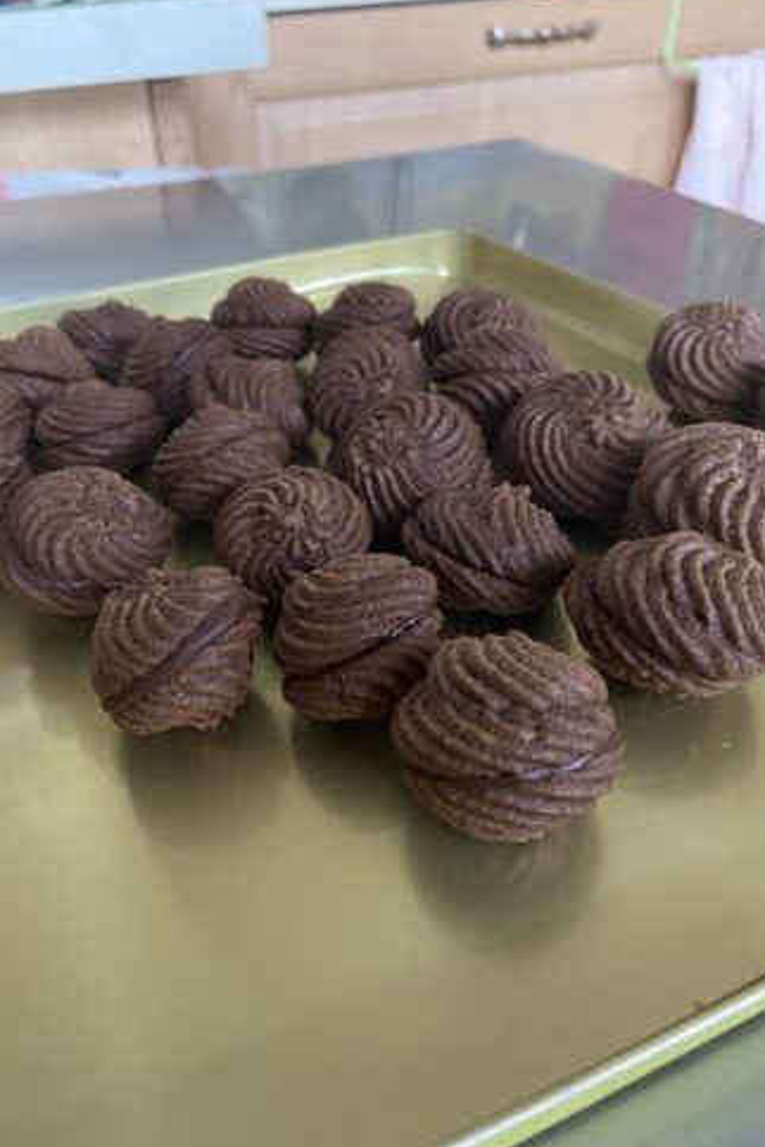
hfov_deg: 46.3
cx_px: 331
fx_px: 892
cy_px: 565
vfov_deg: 65.5
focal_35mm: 28
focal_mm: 4.25
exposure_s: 1/40
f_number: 1.8
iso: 500
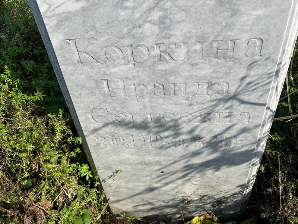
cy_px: 112
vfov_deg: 53.1
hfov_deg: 67.3
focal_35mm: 26
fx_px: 224
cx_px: 149
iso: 50
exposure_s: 1/3831
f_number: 1.5
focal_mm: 5.7
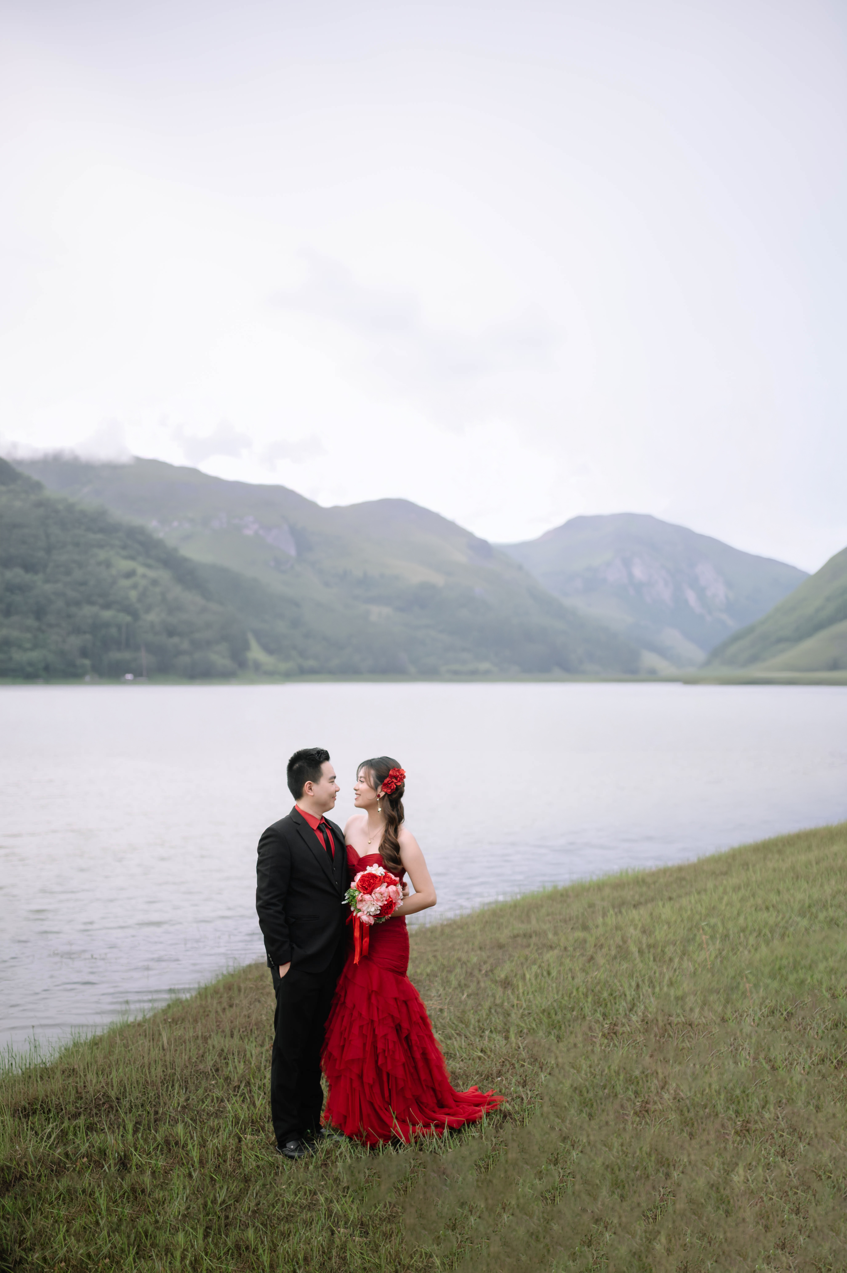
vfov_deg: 54.5
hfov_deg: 37.8
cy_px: 636
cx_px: 424
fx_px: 1237
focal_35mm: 35
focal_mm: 35
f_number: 1.4
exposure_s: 1/6400
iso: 200
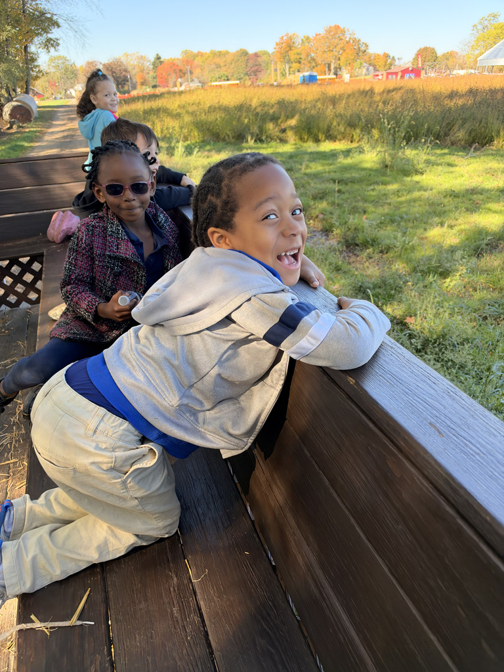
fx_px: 466
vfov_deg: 71.6
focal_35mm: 24
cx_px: 252
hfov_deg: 56.8
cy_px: 336
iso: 80
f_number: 1.8
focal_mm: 6.93
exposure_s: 1/409
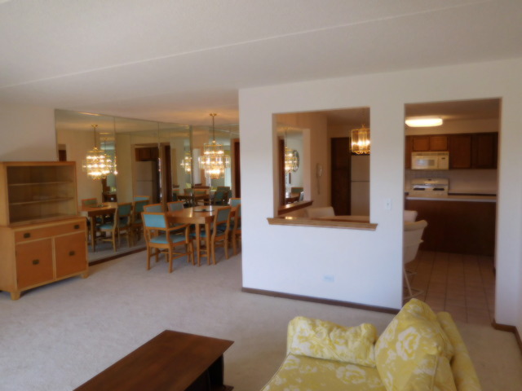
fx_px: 377
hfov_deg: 69.4
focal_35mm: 25
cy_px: 196
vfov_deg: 54.9
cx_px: 261
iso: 125
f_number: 3.3
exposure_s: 1/60
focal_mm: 4.5
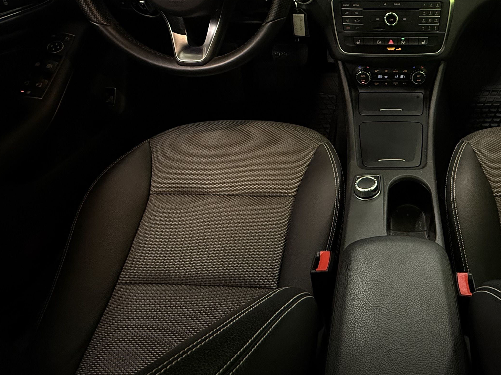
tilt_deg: -38.5
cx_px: 392
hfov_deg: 60.7
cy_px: 95
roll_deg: -0.3
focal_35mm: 27
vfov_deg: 49.4
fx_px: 391
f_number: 2.2
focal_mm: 2.22
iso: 500
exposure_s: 1/50
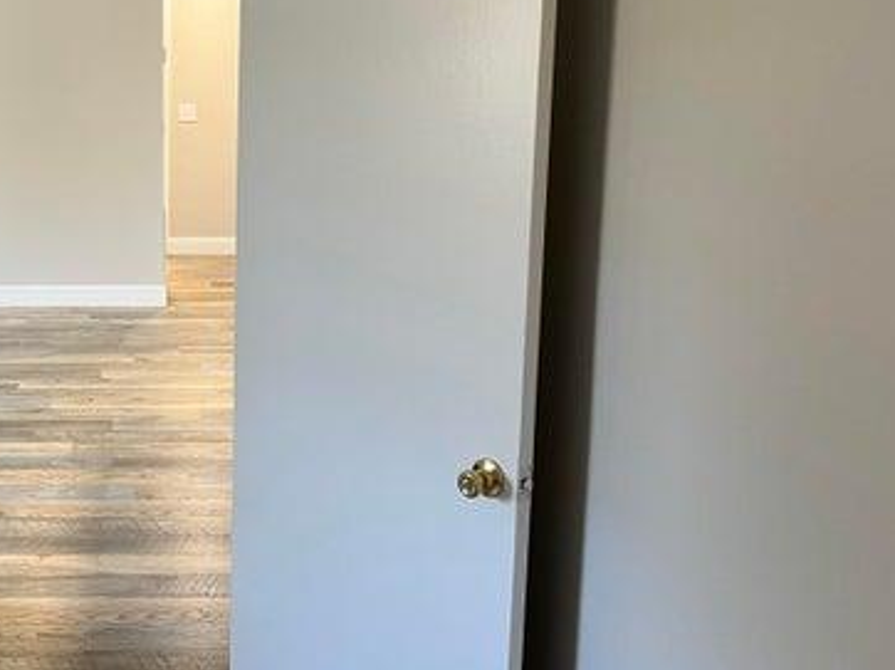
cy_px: 198
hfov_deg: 39.4
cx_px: 158
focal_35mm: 46
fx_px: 1189
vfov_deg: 31.1
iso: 160
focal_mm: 5.7
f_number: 1.5
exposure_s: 1/60
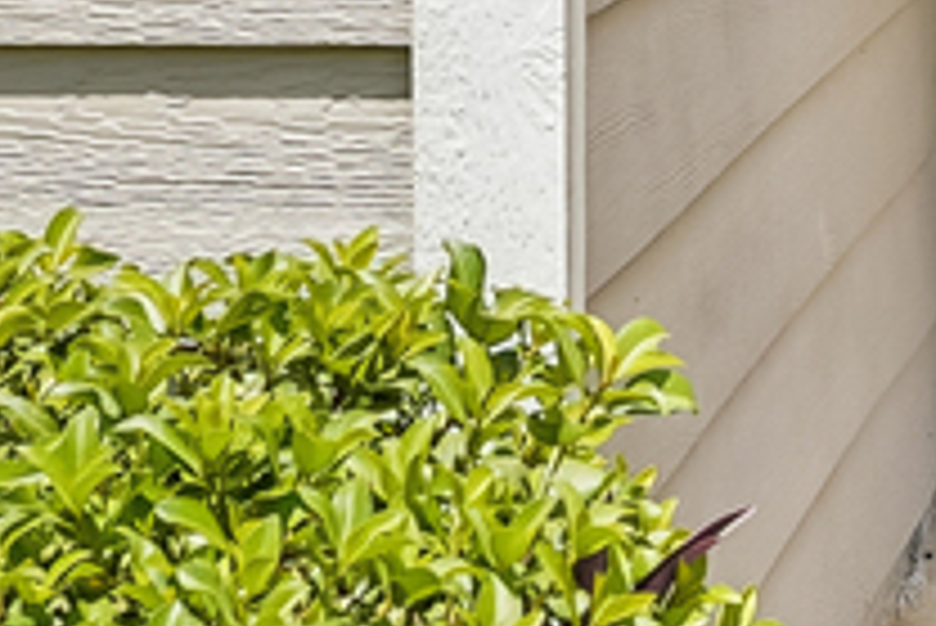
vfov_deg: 5.4
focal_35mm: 249
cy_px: -536
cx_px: 1593
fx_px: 6478
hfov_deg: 8.0
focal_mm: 32
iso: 100
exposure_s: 1/160
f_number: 8
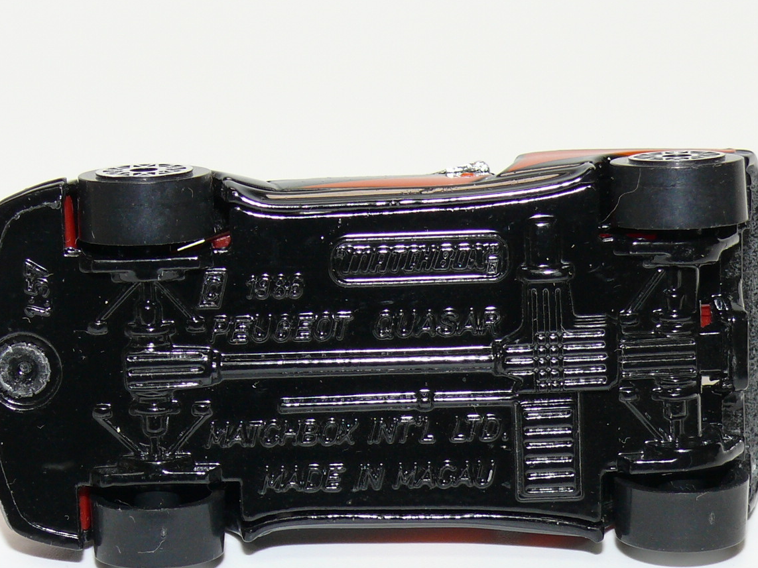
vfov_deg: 11.1
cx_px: 361
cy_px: 315
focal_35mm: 133
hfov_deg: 14.8
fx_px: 2912
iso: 100
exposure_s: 1/30
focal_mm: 12.9
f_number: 4
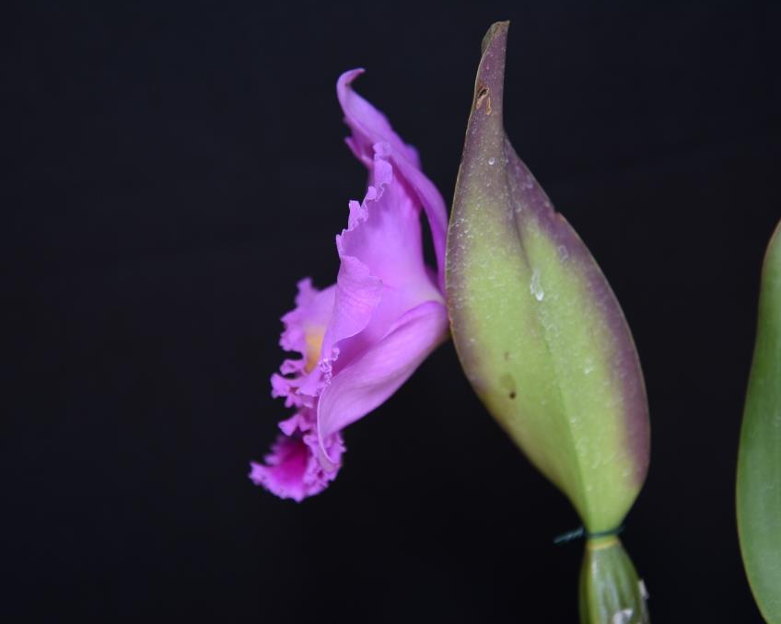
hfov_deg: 22.5
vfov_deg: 18.1
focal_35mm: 85
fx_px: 1964
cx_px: 368
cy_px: 311
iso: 200
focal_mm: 75
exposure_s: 1/60
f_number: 5
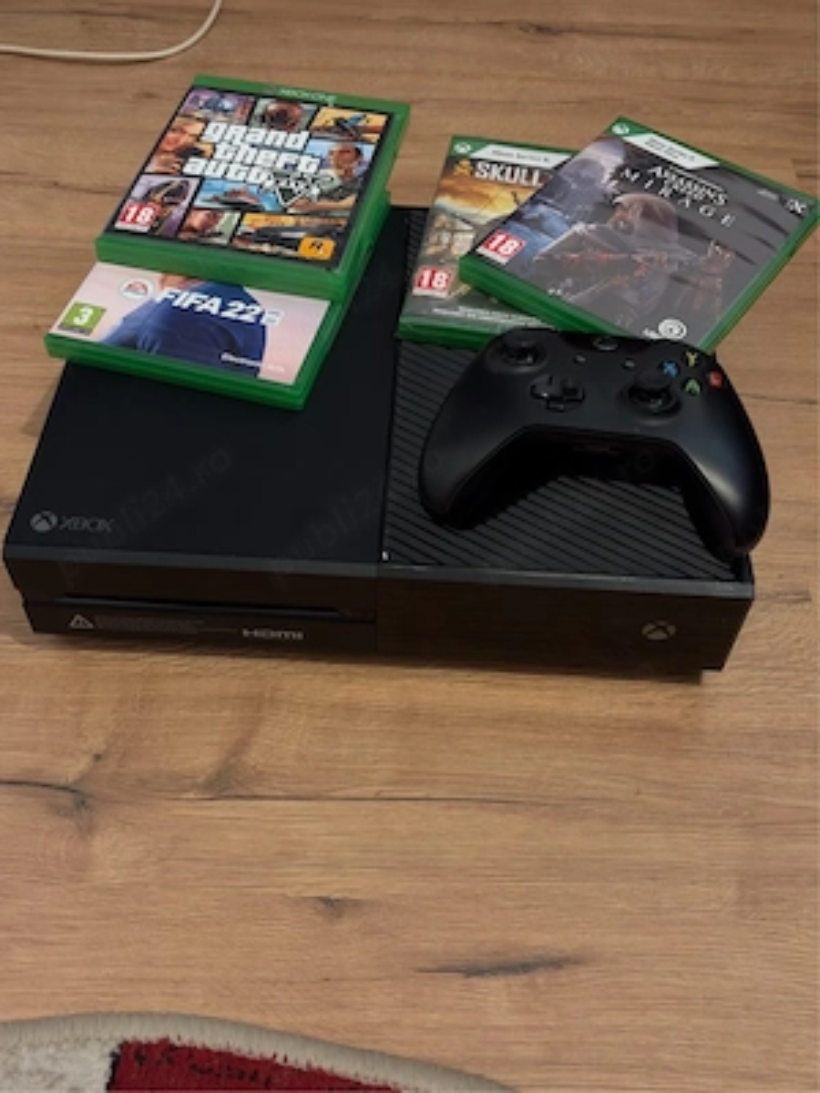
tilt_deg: -51.0
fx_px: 1105
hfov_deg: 40.7
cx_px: 410
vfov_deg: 52.6
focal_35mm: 35
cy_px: 546
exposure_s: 1/33
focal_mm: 5.96
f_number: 1.6
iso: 200
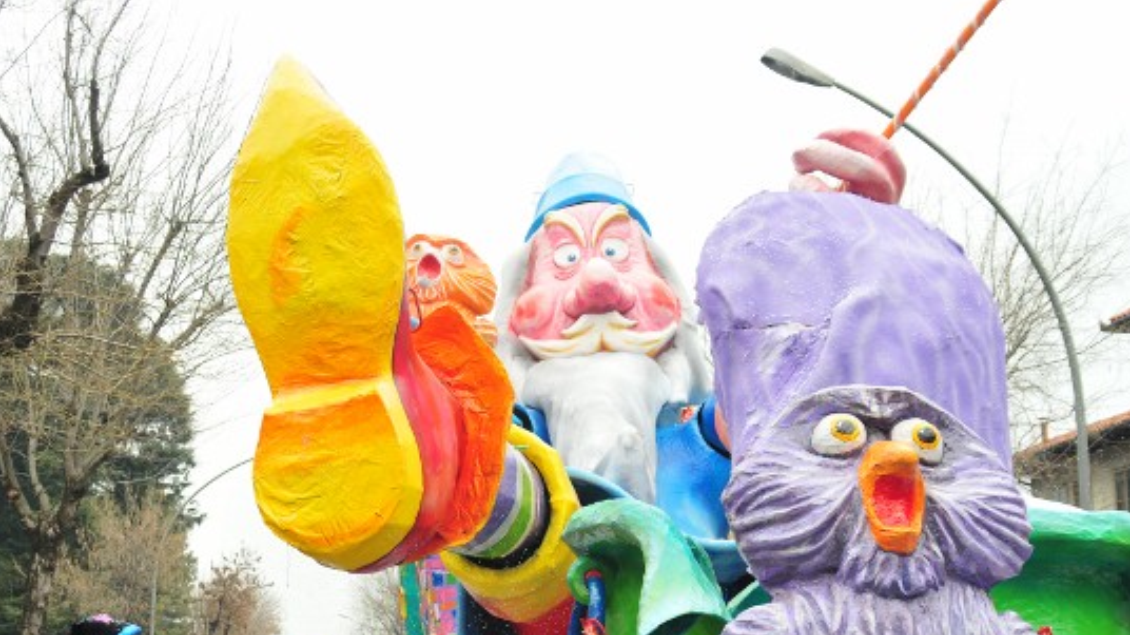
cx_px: 470
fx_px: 1348
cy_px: 442
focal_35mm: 45
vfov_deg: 26.3
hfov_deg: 45.3
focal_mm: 24
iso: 500
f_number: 3.5
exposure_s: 1/500
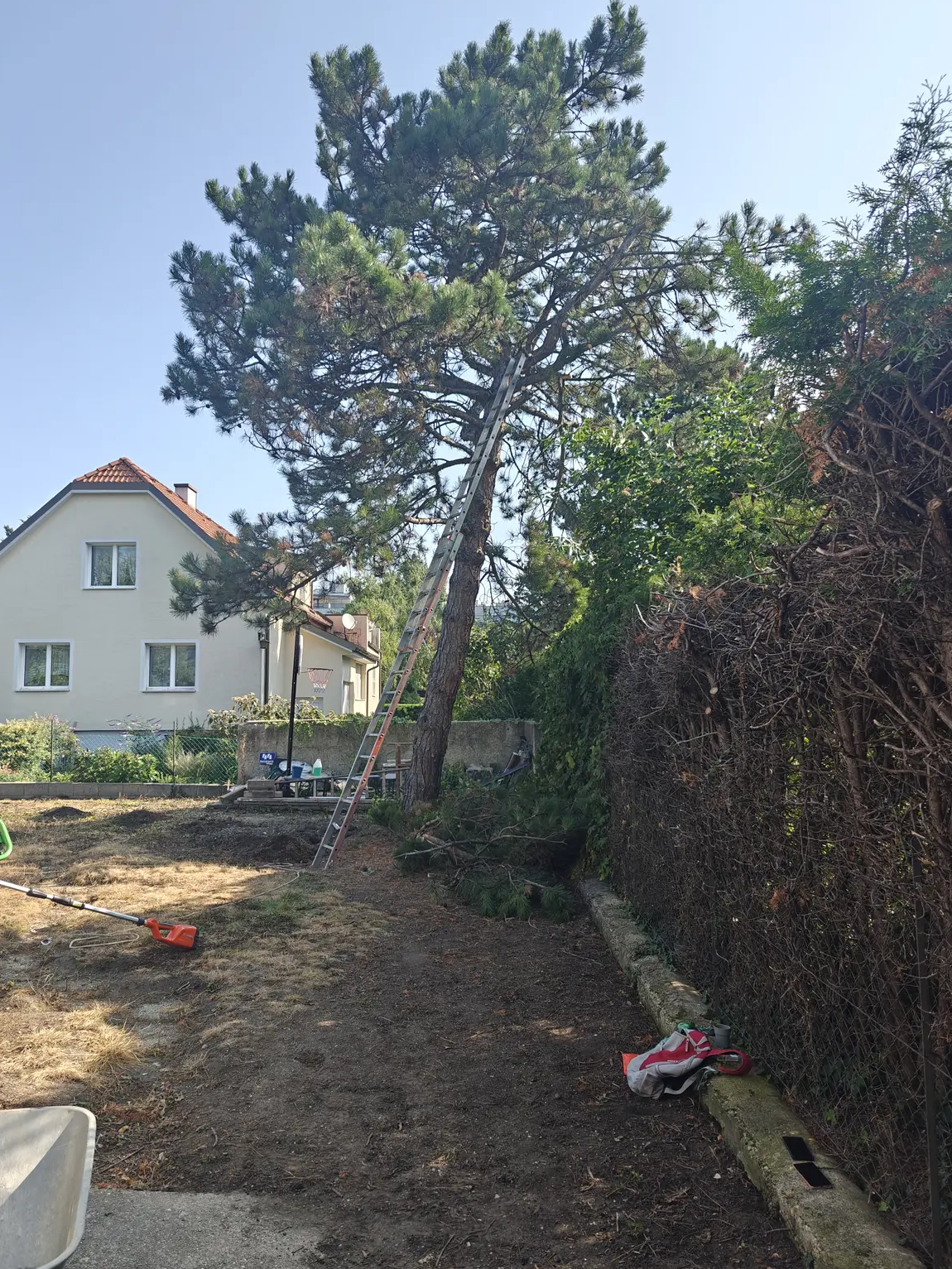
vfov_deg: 71.6
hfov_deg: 56.8
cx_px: 467
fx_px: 880
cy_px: 613
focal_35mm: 24
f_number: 1.6
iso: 50
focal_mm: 6.06
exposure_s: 1/375
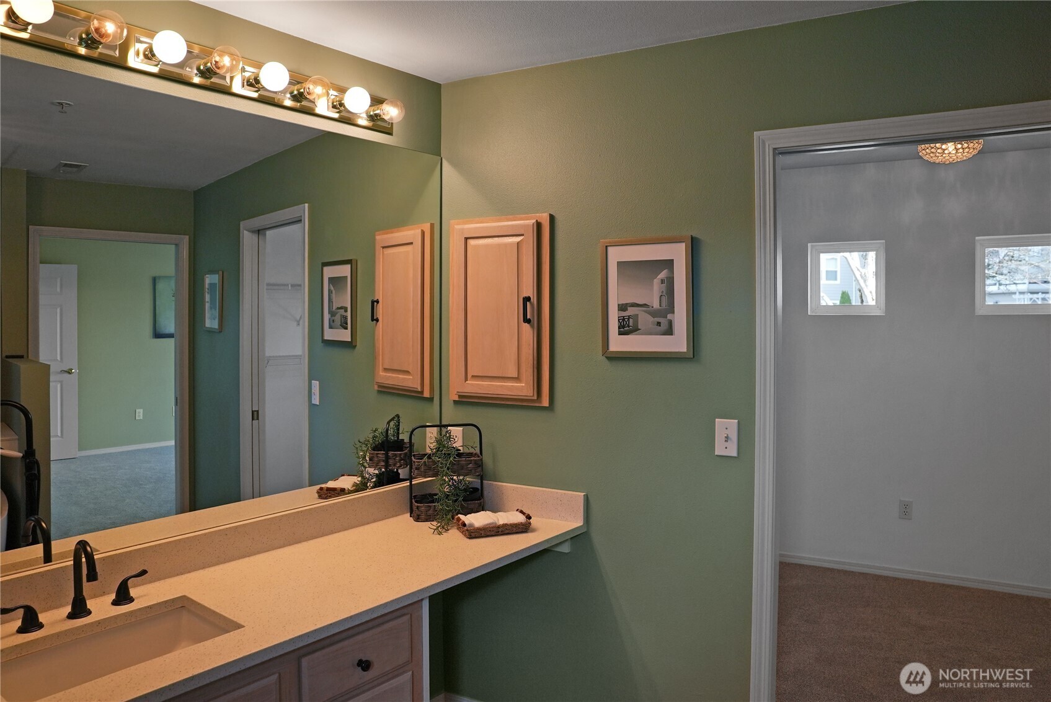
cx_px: 526
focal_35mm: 24
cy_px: 351
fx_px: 701
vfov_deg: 53.2
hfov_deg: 73.7
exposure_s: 1/80
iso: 800
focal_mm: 24
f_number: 6.3
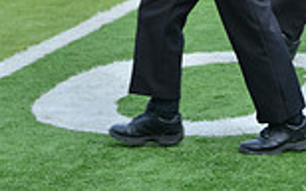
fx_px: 2525
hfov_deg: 6.9
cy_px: -247
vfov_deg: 4.2
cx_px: 172
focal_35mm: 303
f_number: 5.6
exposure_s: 1/1000
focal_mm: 102
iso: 200
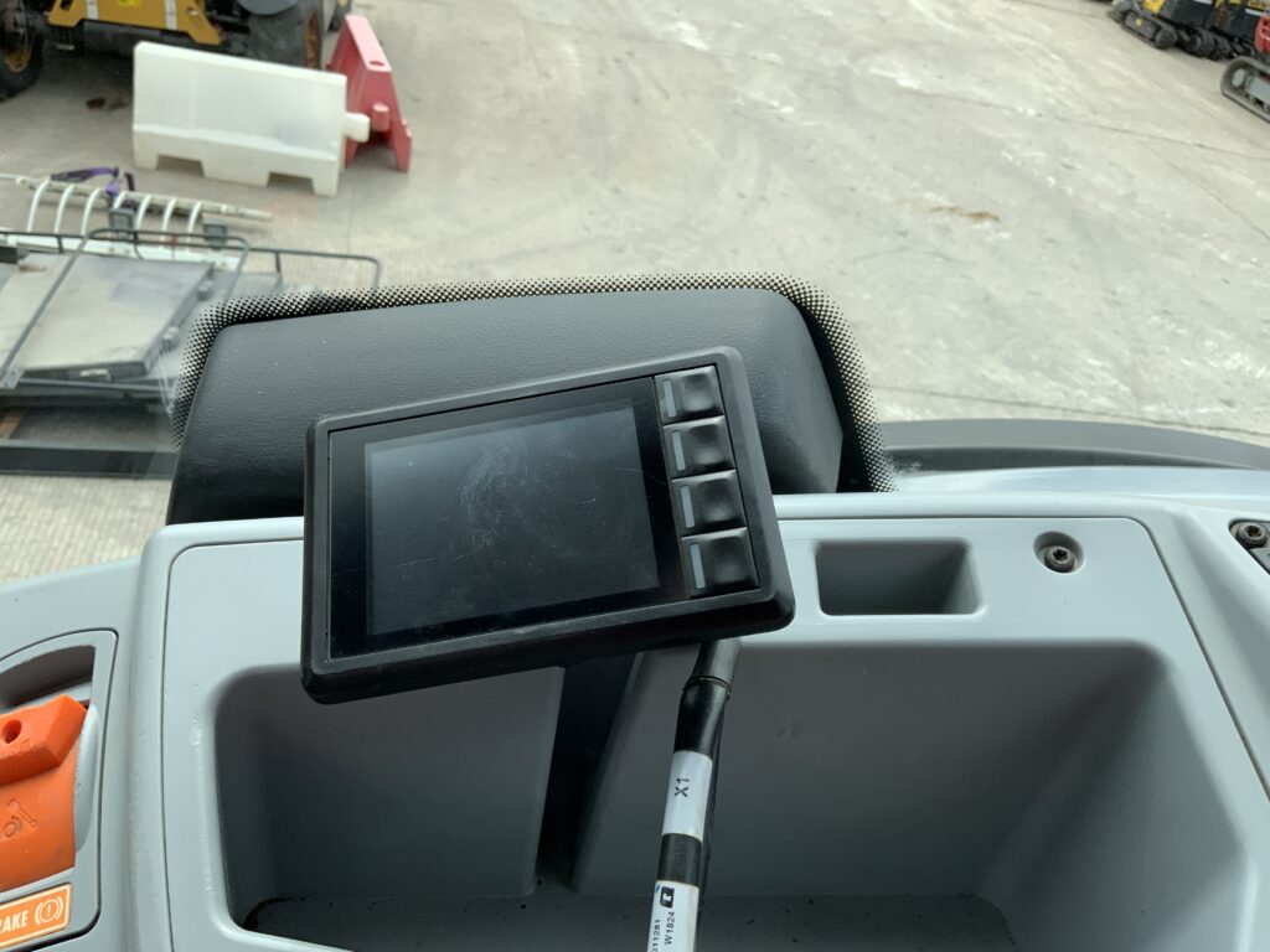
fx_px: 1064
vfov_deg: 48.2
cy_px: 476
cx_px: 635
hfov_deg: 61.7
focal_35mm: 29
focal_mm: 3
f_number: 1.8
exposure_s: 1/749
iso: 16
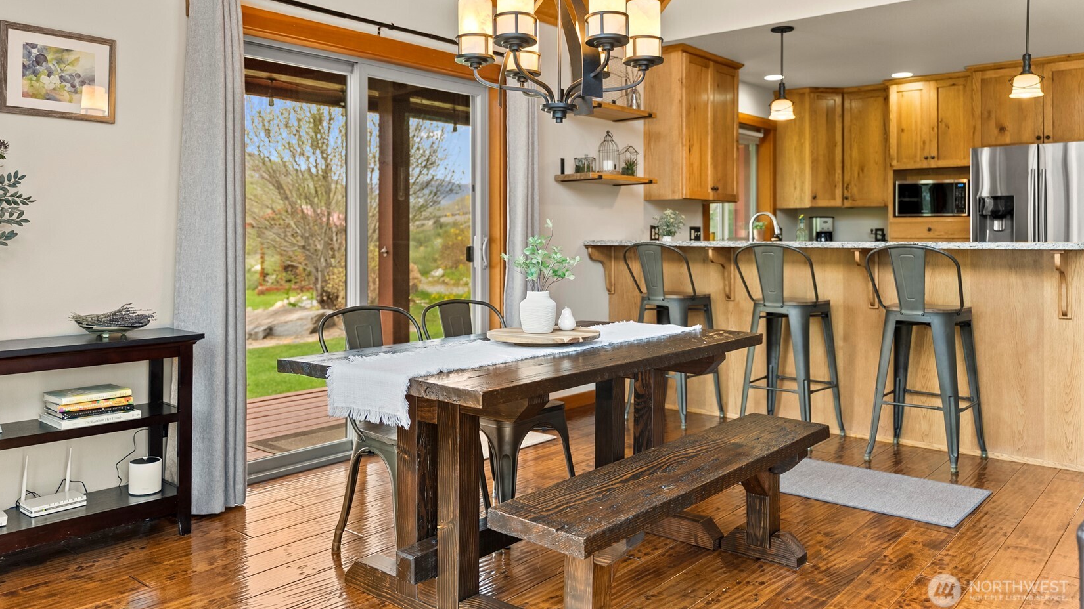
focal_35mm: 28
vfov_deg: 41.2
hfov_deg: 67.7
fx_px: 808
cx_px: 531
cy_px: 244
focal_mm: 26.1
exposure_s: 1/15
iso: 400
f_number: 2.8
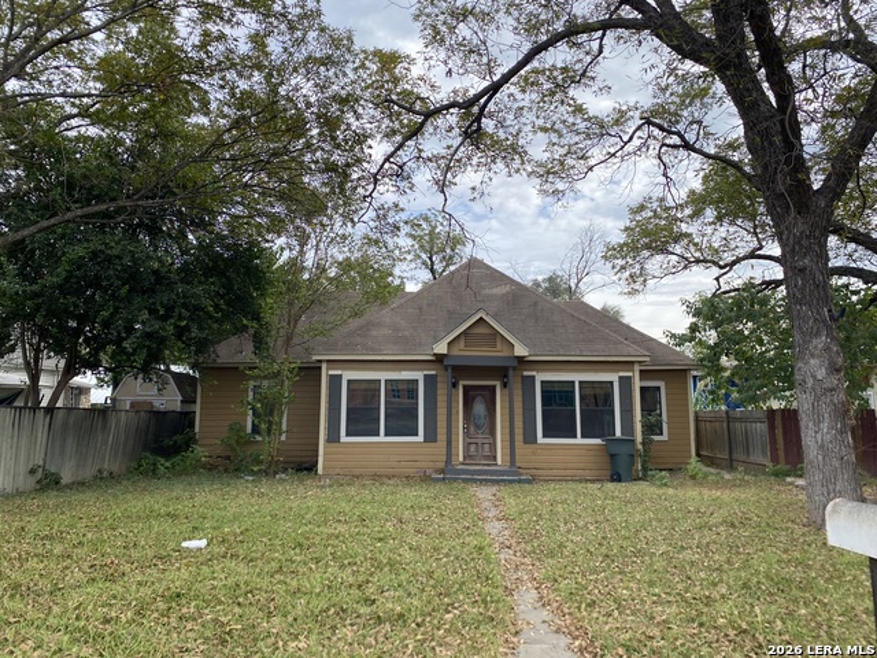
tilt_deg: +6.9
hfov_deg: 67.3
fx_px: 659
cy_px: 329
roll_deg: -0.3
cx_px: 438
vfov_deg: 53.1
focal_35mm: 26
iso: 32
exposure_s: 1/1147
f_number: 1.8
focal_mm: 4.25
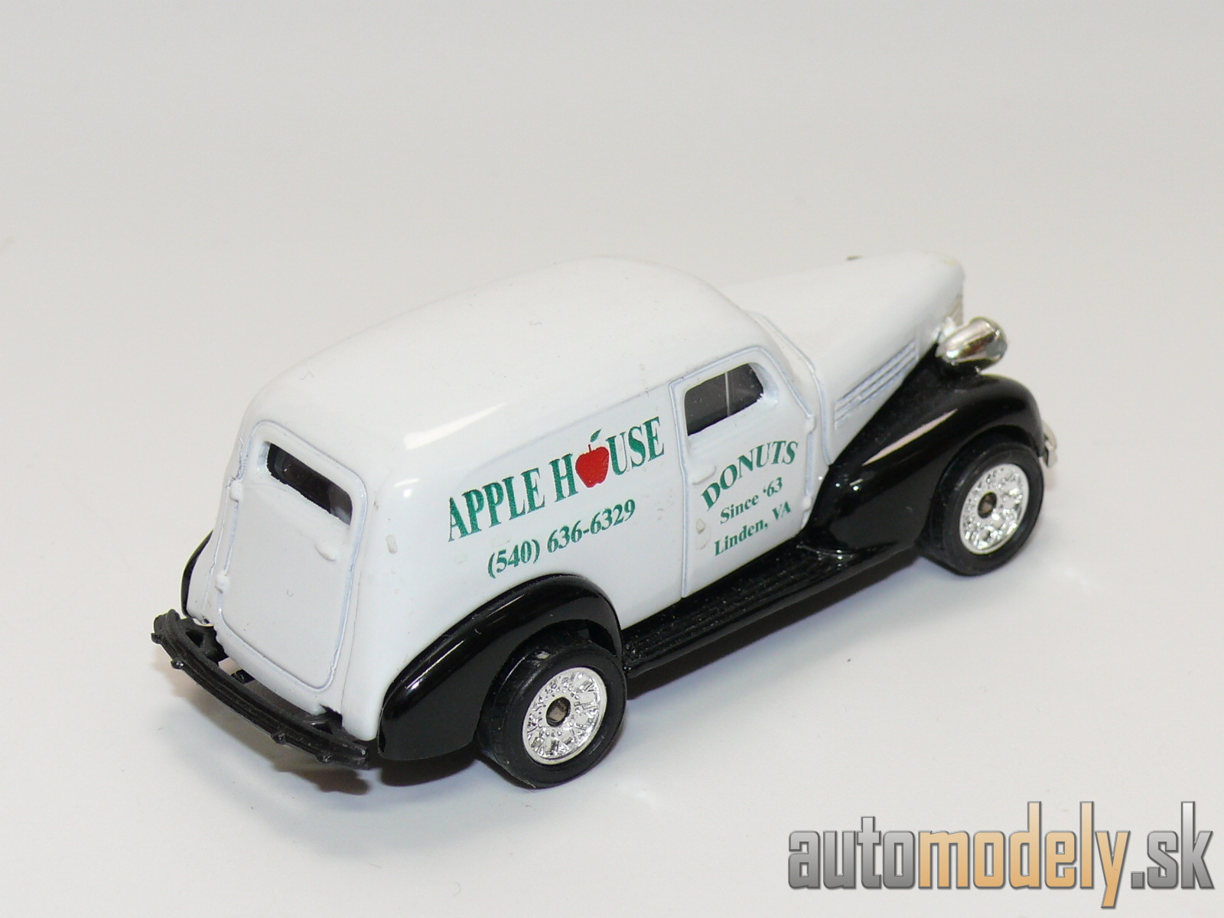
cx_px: 612
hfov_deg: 19.3
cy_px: 459
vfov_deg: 14.5
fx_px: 3607
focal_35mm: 102
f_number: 4
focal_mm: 13.4
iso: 100
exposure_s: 1/30
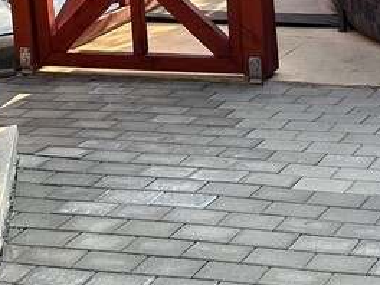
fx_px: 1021
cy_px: -171
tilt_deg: -7.0
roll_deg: +2.2
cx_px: 583
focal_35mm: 93
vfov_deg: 14.6
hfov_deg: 18.5
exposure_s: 1/516
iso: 80
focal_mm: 6.86
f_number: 1.78
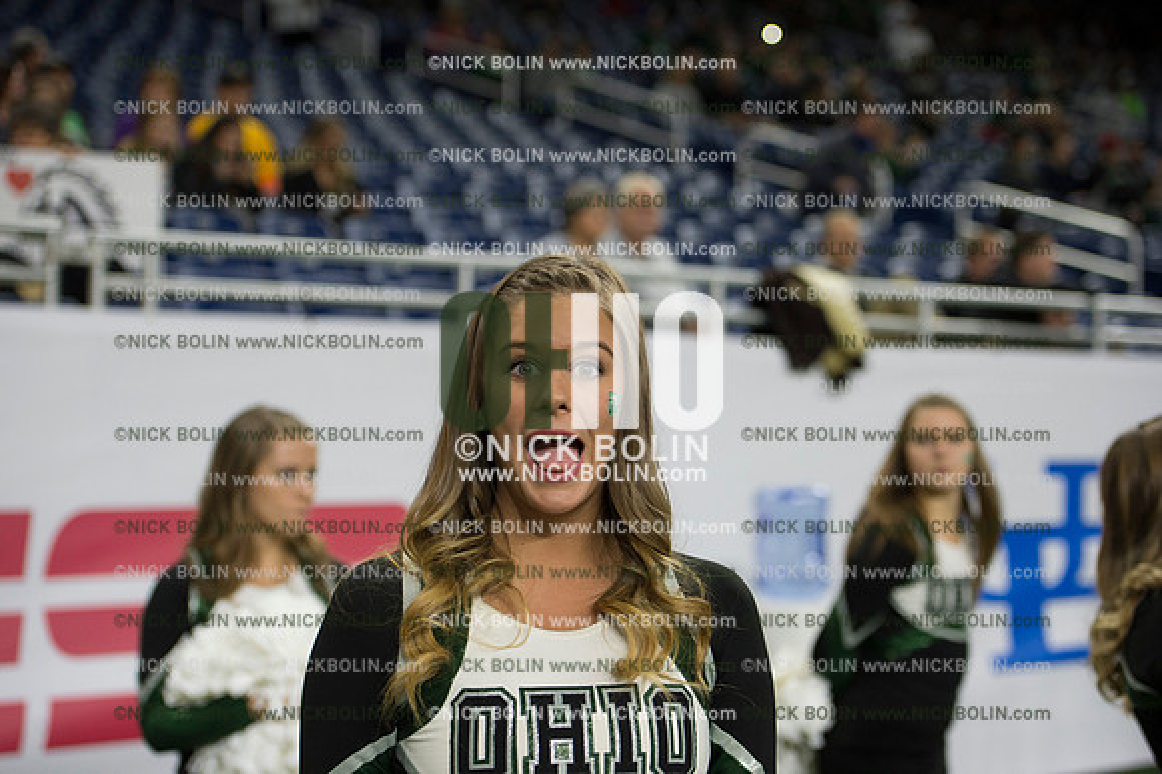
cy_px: 387
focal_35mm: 70
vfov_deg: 19.4
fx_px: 2258
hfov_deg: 28.9
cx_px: 581
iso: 2500
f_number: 3.5
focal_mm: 70
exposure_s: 1/1600
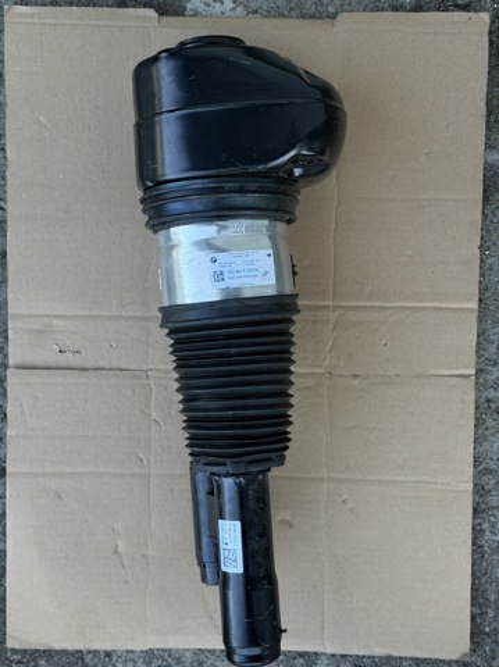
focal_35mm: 48
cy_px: 334
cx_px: 250
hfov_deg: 30.2
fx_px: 924
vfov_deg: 39.7
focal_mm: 6.76
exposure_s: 1/447
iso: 100
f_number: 1.78
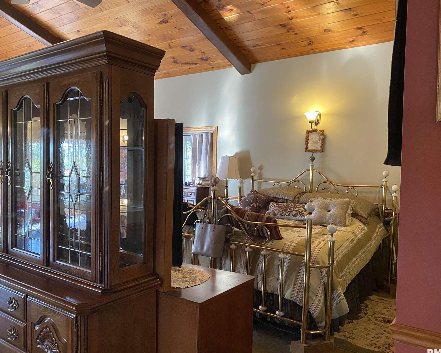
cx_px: 220
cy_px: 179
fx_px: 365
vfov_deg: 51.5
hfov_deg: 62.2
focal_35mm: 28
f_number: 1.8
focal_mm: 4.25
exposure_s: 1/60
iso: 400
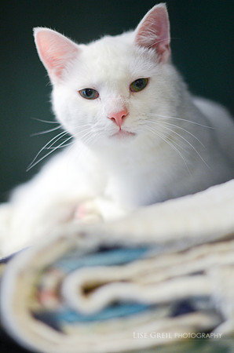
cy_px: 176
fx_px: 735
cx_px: 117
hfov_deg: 18.1
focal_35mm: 75
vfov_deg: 27.0
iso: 800
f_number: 1.8
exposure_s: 1/400
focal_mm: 50
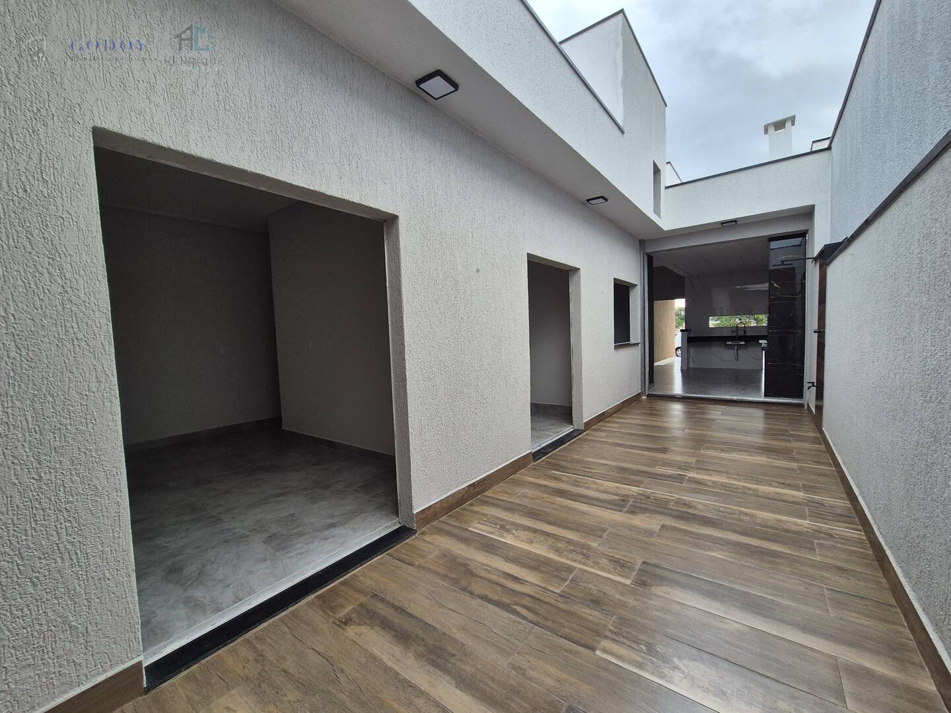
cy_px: 356
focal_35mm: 13
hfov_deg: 106.2
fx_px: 357
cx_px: 476
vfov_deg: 89.9
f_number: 2.2
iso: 100
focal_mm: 2.2
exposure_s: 1/120
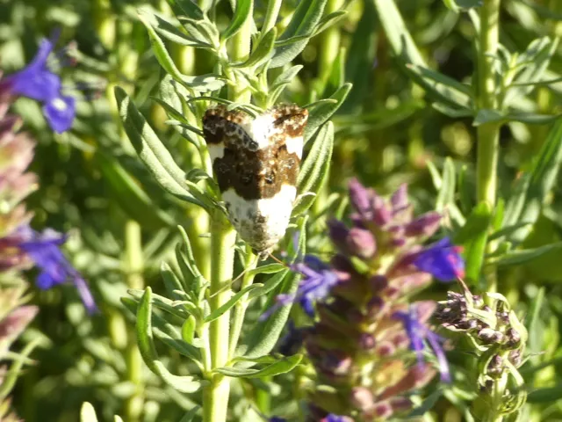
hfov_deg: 13.2
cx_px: 281
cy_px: 211
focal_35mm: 150
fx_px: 2435
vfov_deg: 9.9
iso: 200
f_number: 5.4
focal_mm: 26.9
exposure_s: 1/80
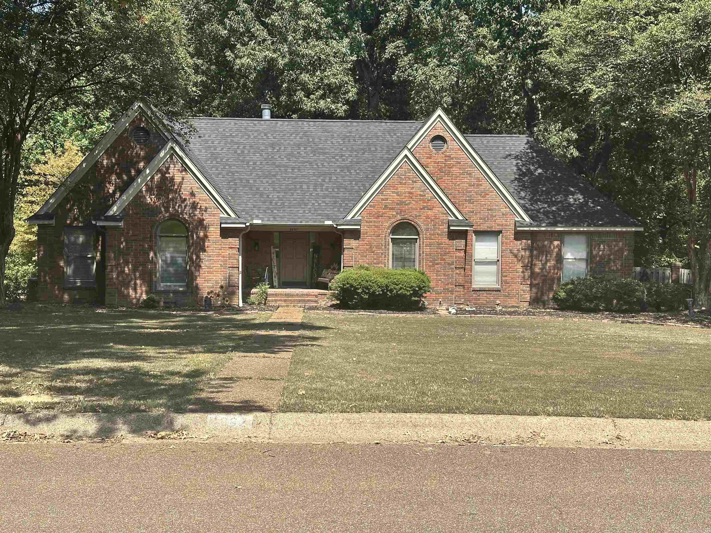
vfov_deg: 30.3
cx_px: 356
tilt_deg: -3.4
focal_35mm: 48
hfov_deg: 39.7
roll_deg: -1.0
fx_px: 986
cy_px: 266
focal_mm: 6.86
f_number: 1.78
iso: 64
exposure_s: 1/2469
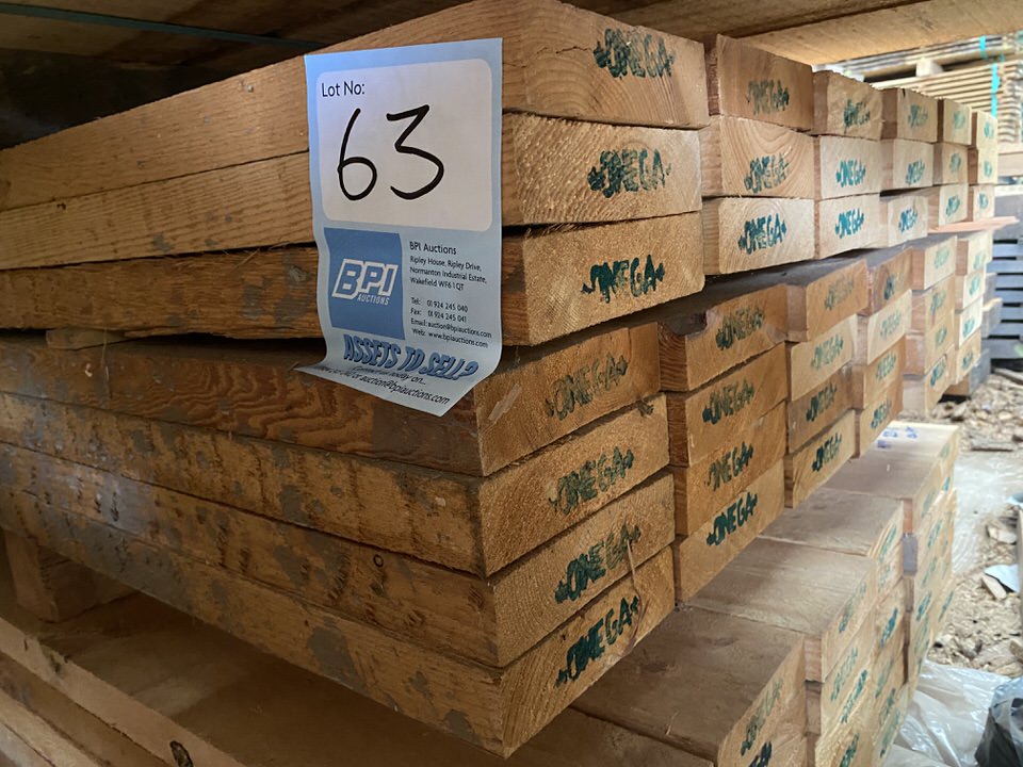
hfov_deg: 67.3
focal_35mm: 26
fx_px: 768
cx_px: 512
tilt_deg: -10.0
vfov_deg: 53.1
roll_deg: +3.7
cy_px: 384
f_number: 1.8
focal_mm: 4.25
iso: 800
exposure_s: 1/30
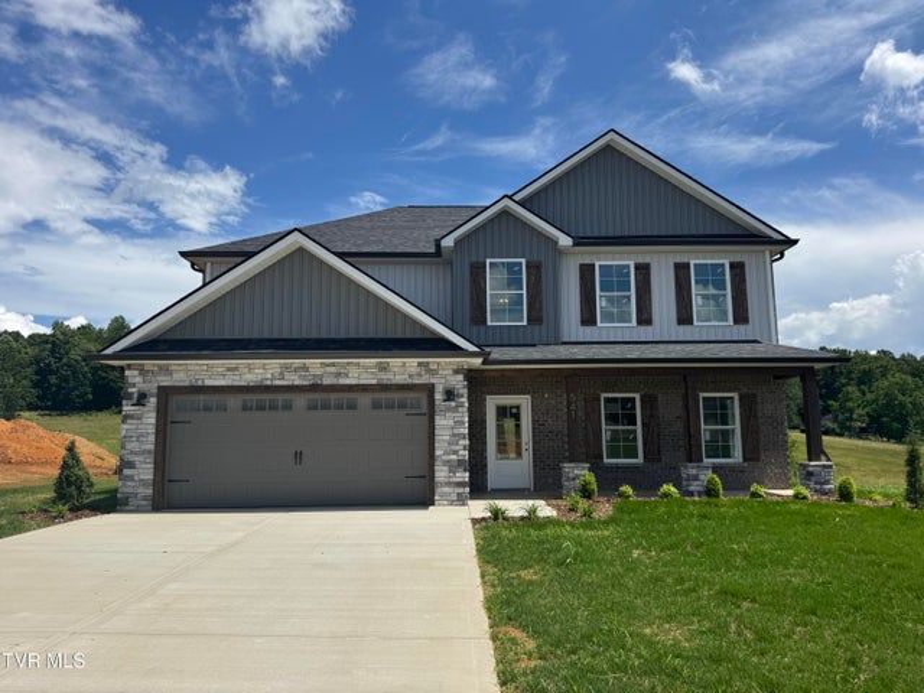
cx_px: 462
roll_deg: +0.4
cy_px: 346
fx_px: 641
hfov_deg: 71.6
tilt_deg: +8.0
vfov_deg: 56.8
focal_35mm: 24
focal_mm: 6.76
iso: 80
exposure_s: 1/7092
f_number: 1.78
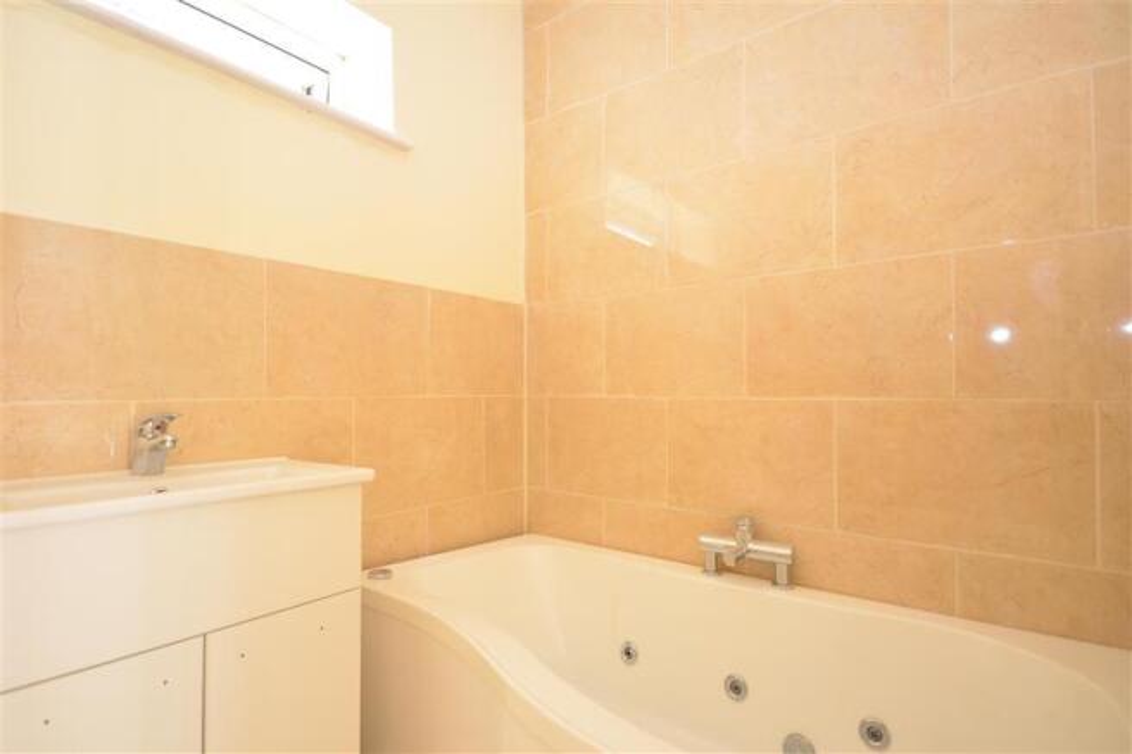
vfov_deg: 63.2
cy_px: 377
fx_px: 613
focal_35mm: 20
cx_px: 566
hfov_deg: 85.4
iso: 200
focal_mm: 13
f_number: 5
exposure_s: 1/1.6
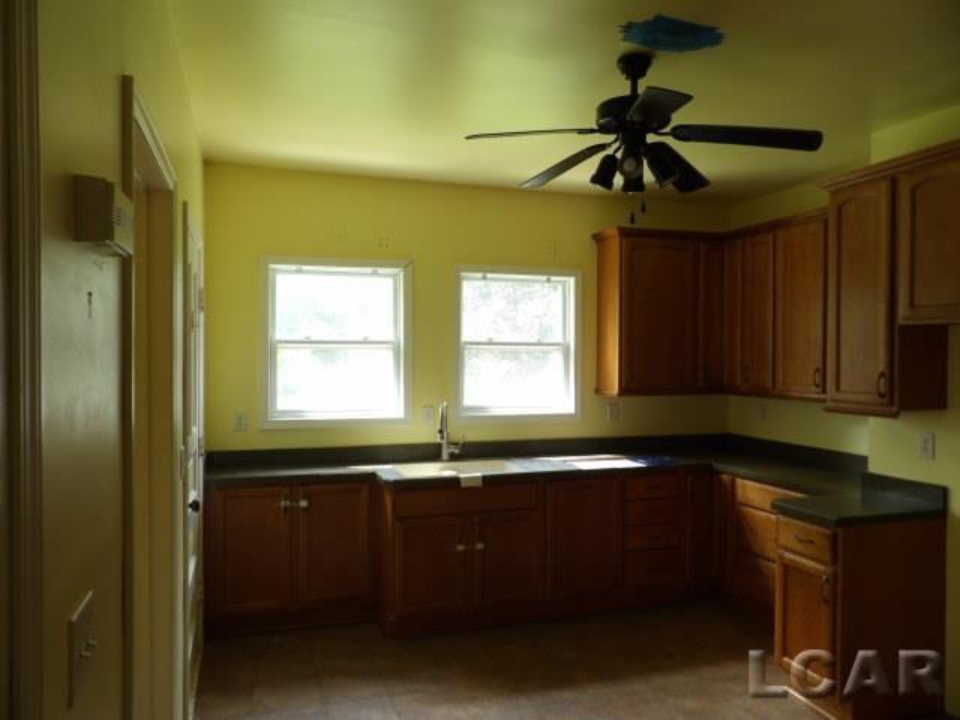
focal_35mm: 24
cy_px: 360
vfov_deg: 56.8
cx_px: 480
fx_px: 666
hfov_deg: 71.6
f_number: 3.2
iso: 149
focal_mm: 4.3
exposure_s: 1/33
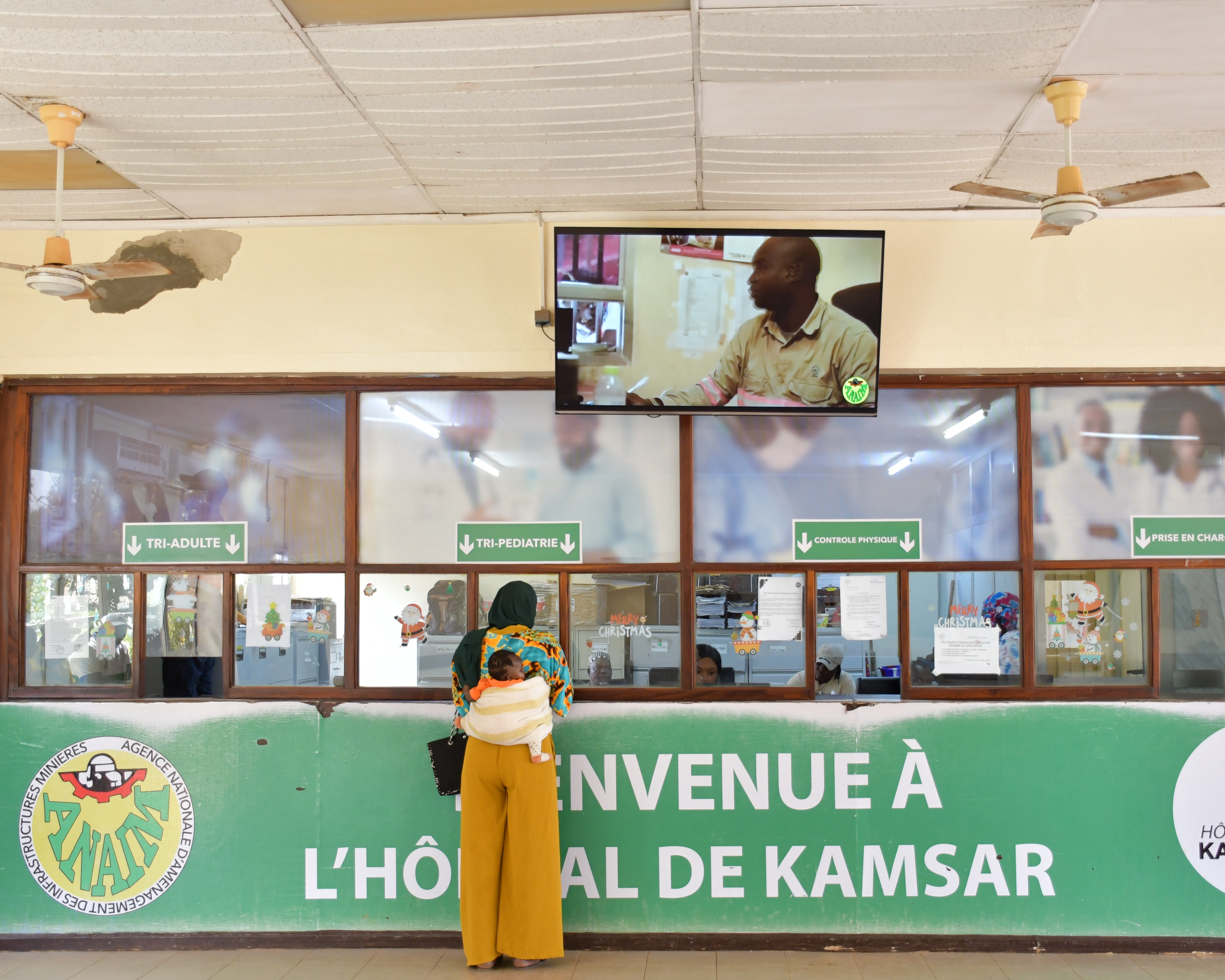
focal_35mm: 38
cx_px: 685
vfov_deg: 39.2
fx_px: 1378
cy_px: 493
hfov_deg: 47.8
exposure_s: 1/60
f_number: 3.5
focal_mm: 22
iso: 800
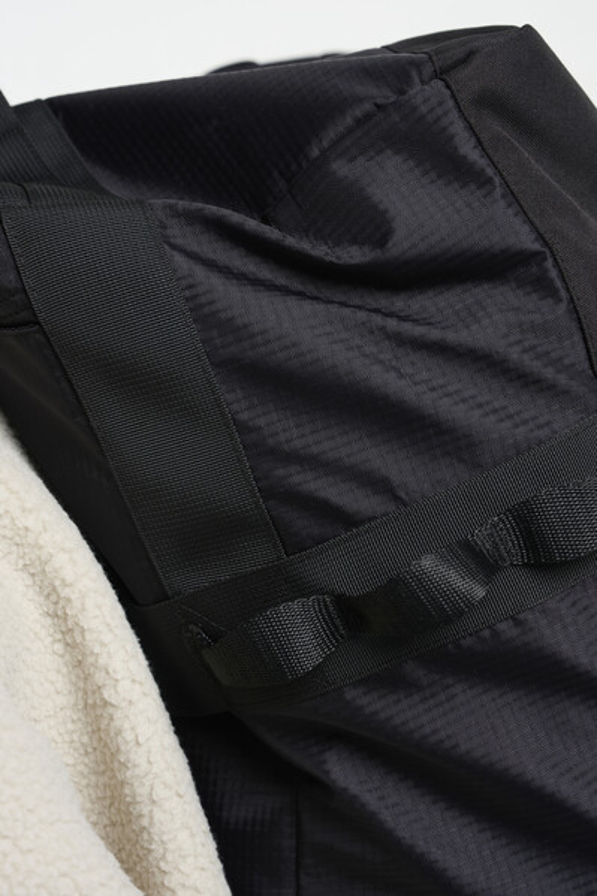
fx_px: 1742
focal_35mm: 70
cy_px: 448
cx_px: 298
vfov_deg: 28.9
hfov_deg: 19.4
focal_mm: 70
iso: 160
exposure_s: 1/125
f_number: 7.1
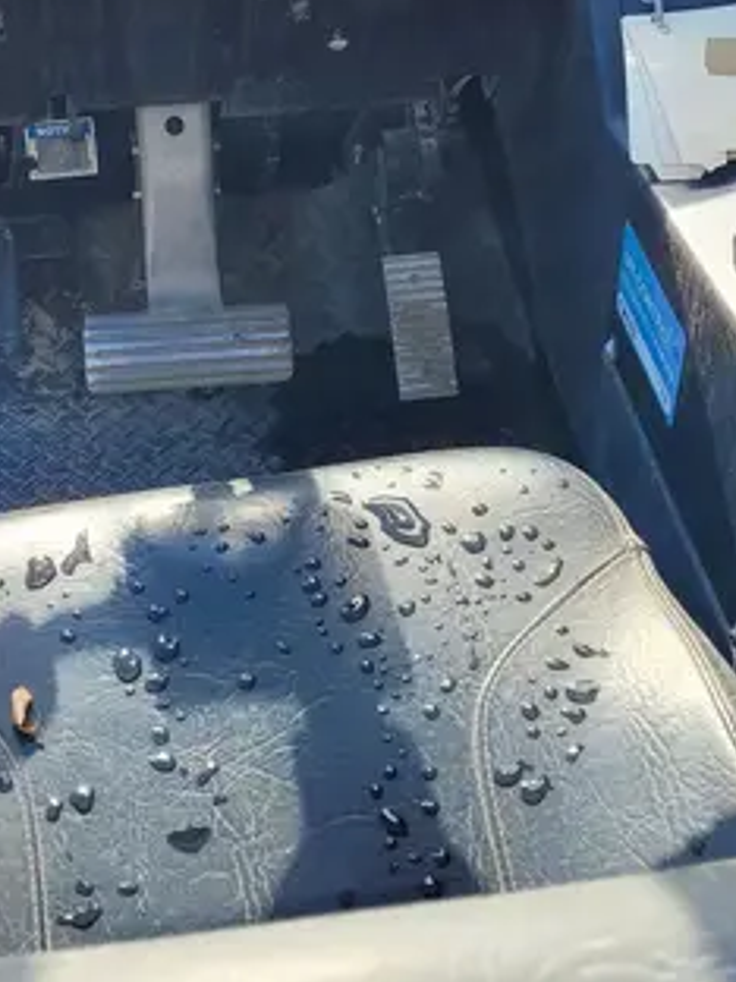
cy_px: 247
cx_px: 270
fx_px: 1729
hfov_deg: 24.0
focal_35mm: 61
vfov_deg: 31.1
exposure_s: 1/340
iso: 40
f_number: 1.8
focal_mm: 5.4
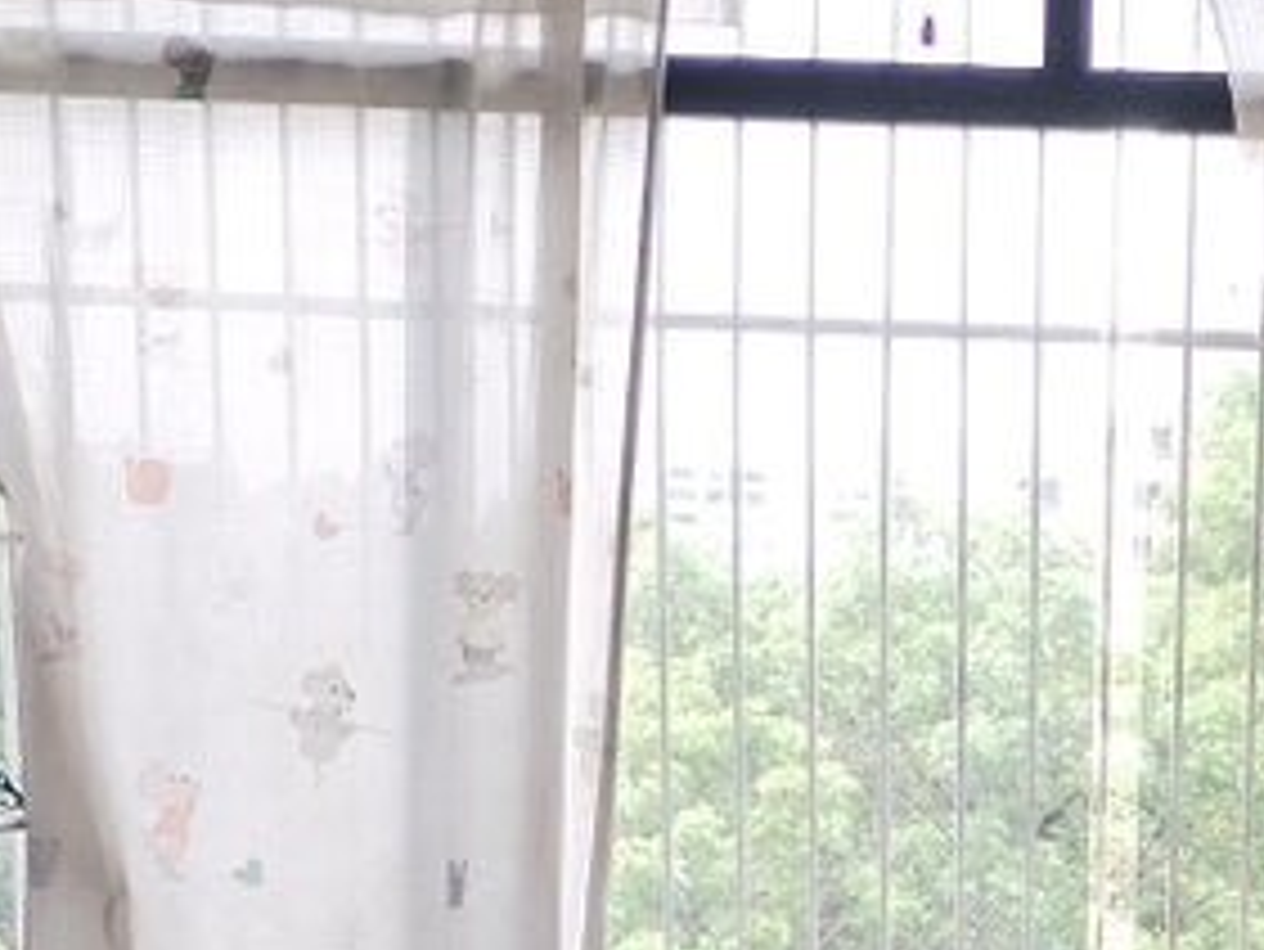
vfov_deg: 10.3
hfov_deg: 13.8
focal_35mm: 141
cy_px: 1328
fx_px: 5151
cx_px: 1158
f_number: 1.8
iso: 121
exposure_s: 1/60
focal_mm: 4.75
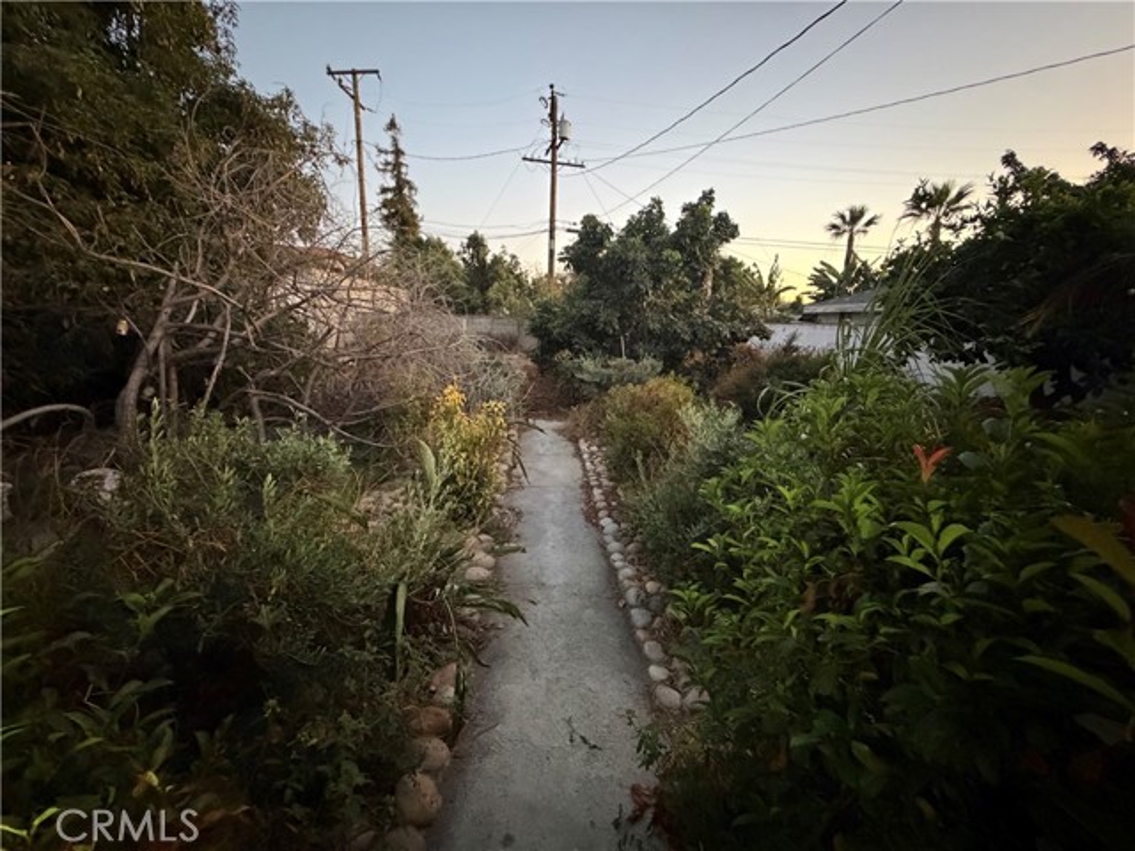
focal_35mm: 14
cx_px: 568
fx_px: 459
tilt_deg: -13.7
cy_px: 426
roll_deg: -1.3
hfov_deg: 102.1
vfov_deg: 85.7
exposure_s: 1/40
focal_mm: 2.22
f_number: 2.2
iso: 1250
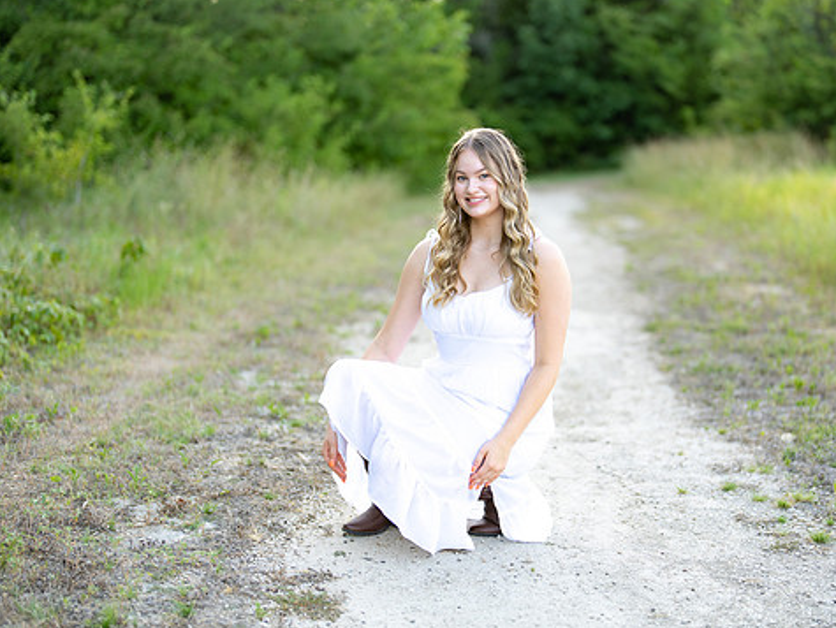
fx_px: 1498
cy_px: 351
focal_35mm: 62
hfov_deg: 31.0
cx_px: 518
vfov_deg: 23.7
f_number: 1.2
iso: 100
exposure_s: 1/800
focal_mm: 50
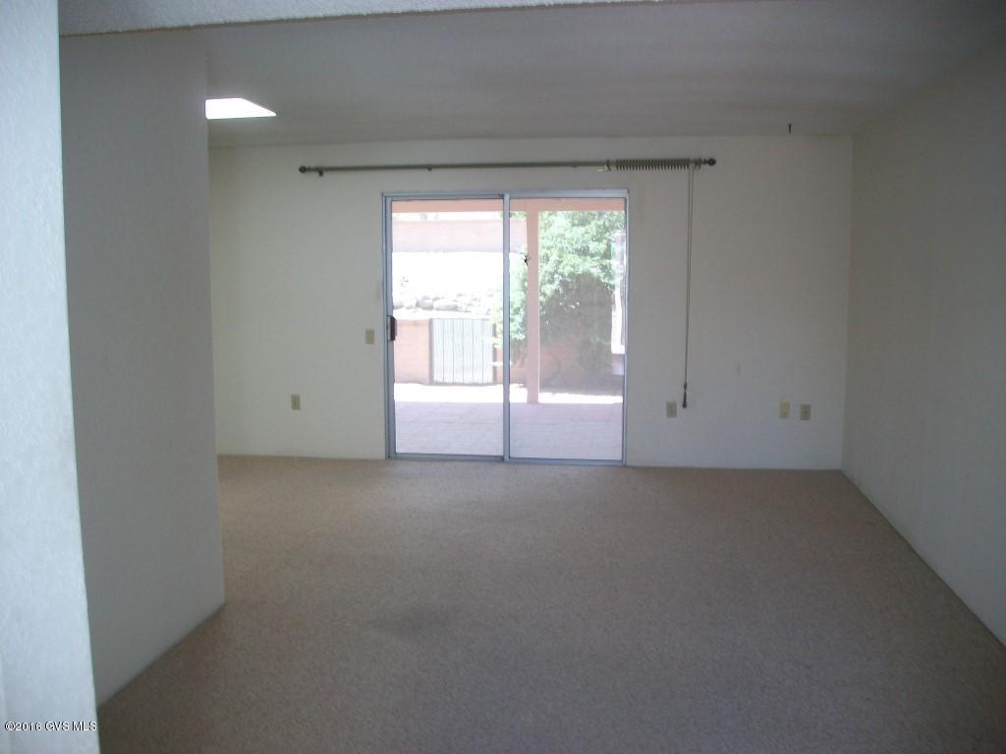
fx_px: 930
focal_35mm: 32
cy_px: 377
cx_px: 503
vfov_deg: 44.2
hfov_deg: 56.8
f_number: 2.9
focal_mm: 5.7
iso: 80
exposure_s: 1/30
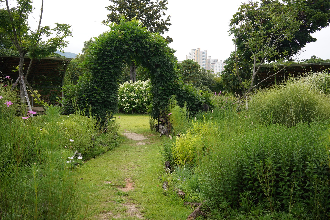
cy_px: 110
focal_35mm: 35
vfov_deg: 37.9
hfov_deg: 54.4
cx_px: 165
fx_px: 321
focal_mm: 35
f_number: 7.1
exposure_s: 1/100
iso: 100
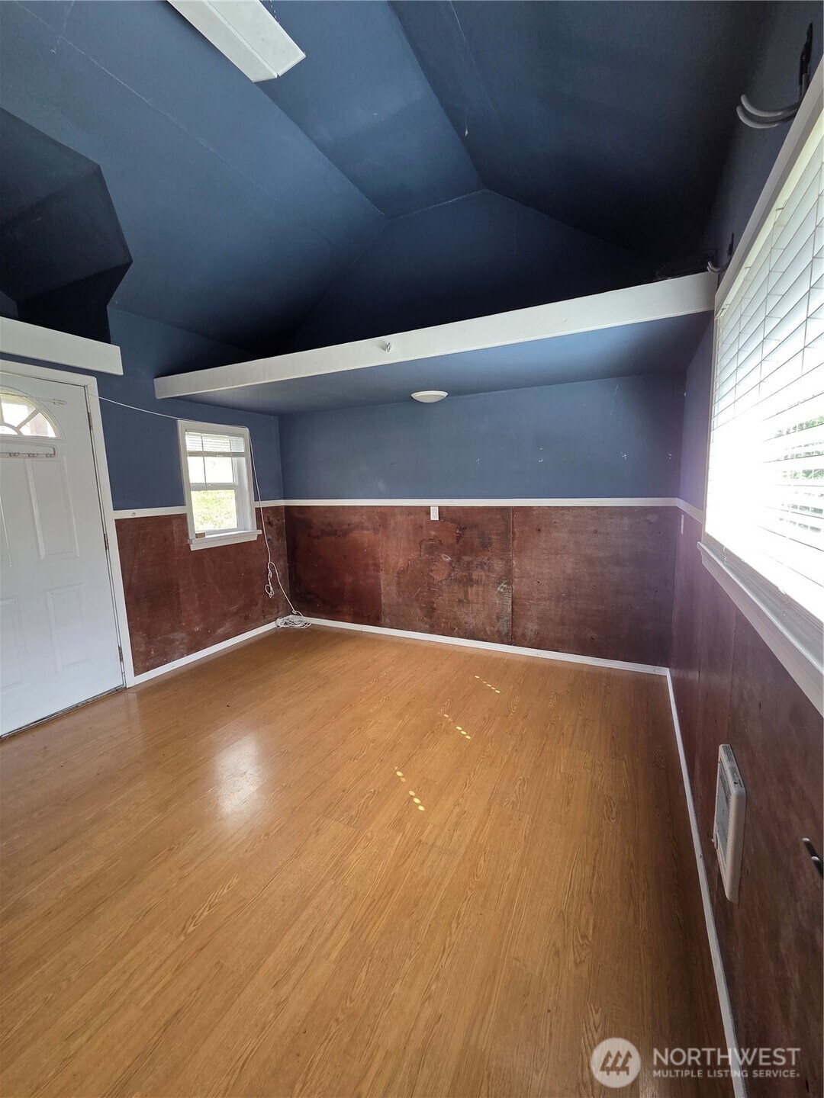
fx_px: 413
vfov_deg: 106.2
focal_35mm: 13
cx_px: 412
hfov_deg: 89.9
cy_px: 549
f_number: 2.2
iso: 200
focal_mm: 2.2
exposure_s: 1/60
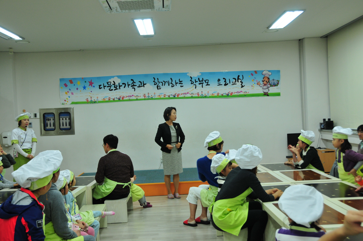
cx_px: 182
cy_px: 120
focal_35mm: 40
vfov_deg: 32.9
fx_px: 408
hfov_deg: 48.0
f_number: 5
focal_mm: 27
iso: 500
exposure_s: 1/40
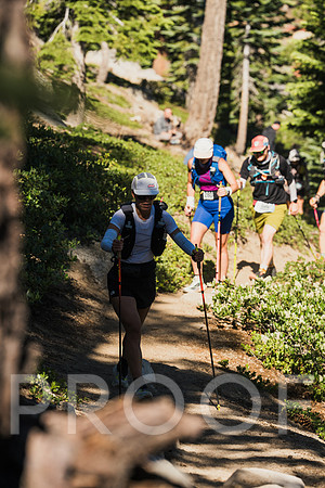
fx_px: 2031
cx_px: 162
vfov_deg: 13.7
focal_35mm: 150
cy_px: 244
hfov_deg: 9.1
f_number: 4.5
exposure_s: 1/2000
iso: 100
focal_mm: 150
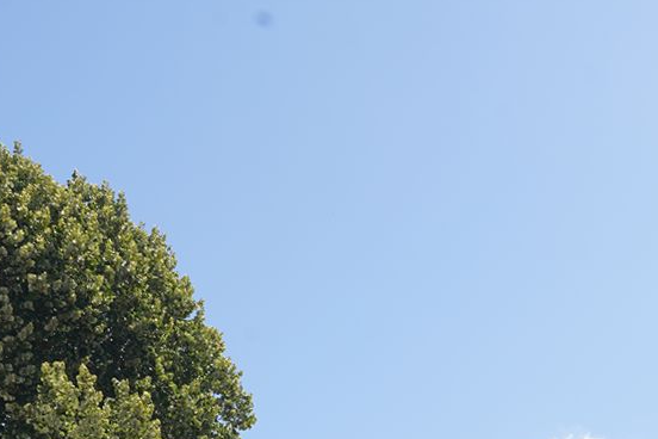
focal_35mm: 87
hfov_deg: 21.6
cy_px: 789
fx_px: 1590
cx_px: 794
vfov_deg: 14.0
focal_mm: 24
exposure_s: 1/100
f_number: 13
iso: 100
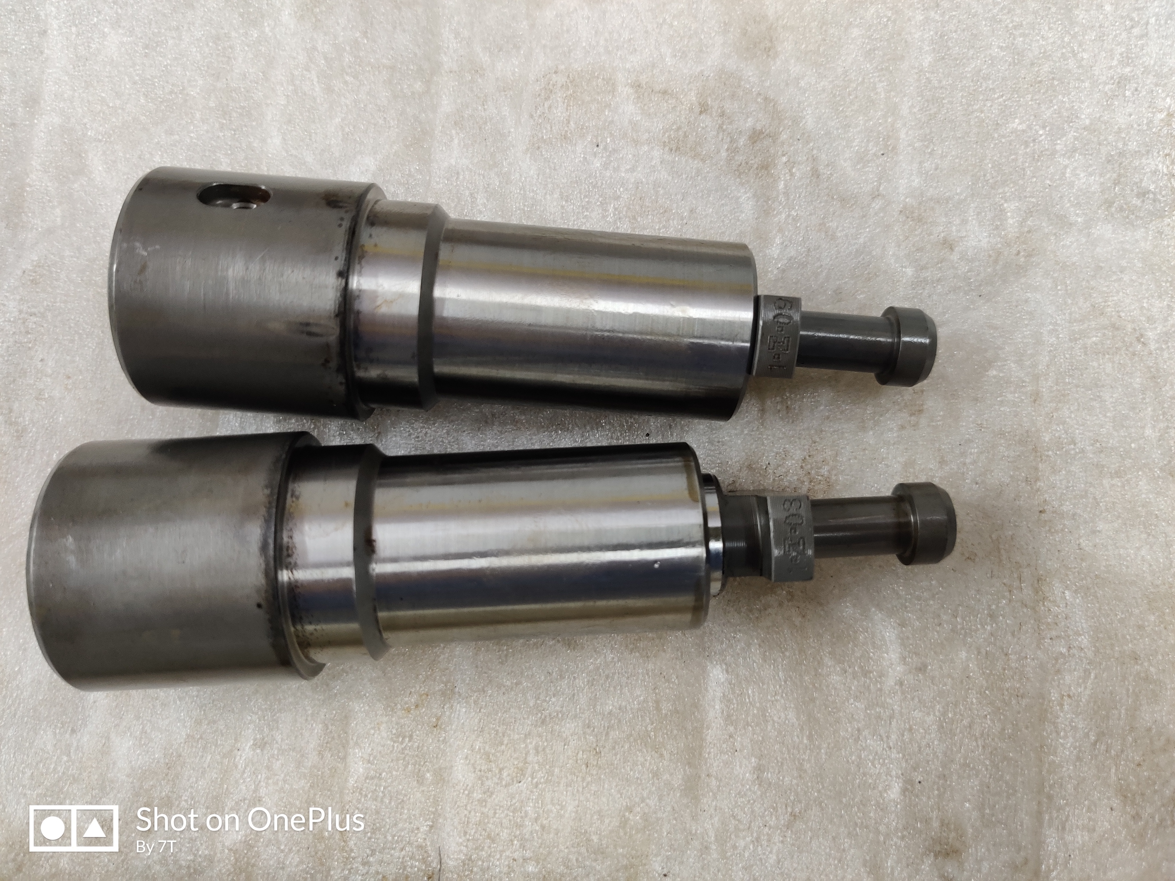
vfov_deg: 51.4
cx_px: 588
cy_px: 440
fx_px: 916
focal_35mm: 27
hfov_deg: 65.3
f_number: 1.65
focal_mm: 4.75
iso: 1000
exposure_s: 1/50
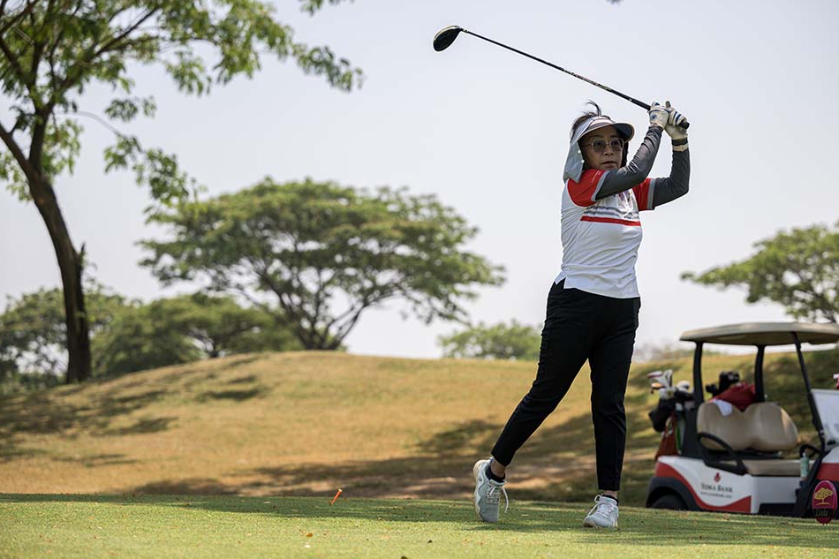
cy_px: 279
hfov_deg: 22.1
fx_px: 2144
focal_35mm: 92
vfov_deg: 14.9
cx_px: 420
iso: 360
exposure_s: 1/3200
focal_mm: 91
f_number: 3.2
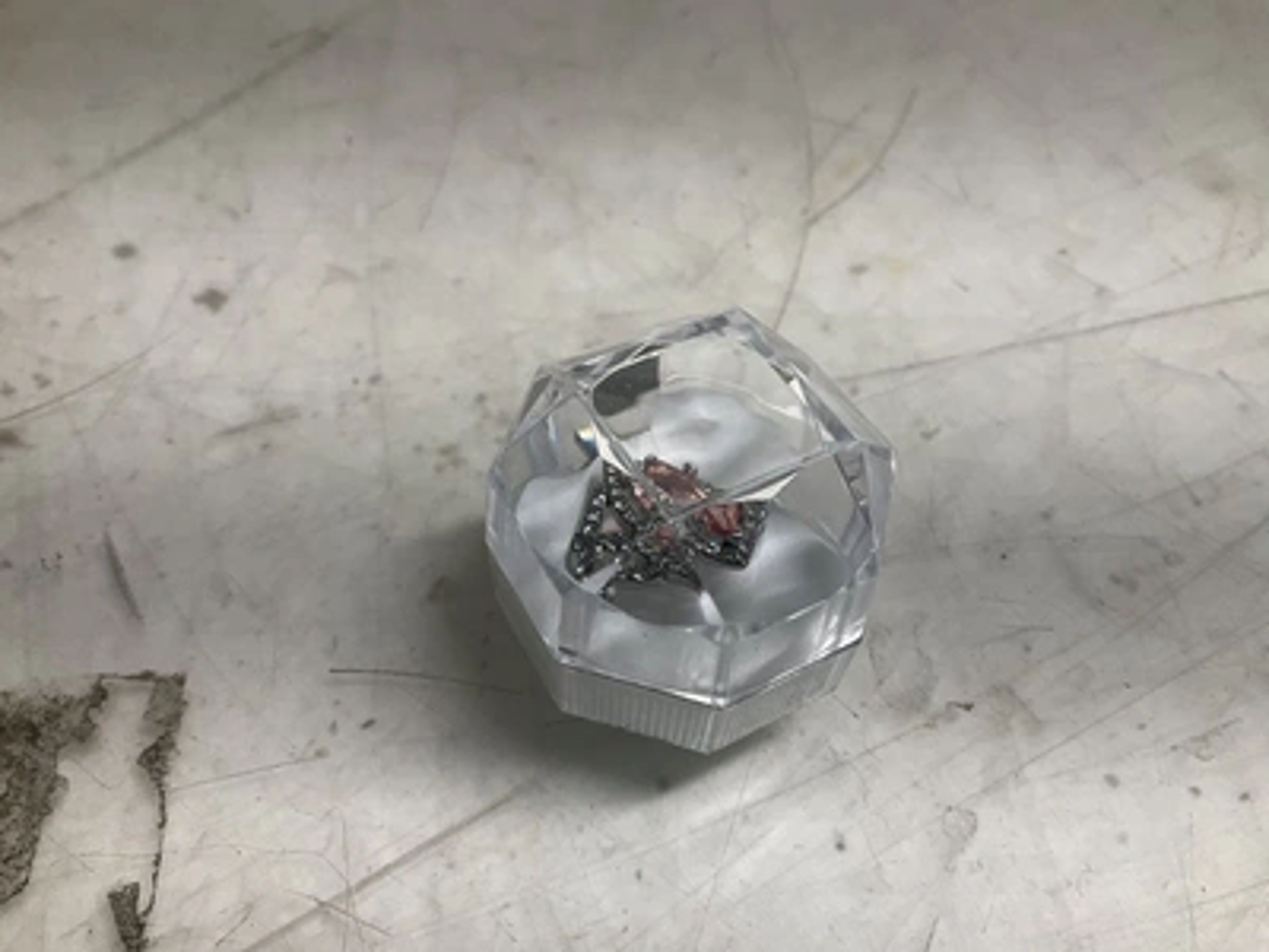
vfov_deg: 48.2
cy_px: 476
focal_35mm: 29
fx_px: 1063
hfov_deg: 61.7
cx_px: 634
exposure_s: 1/120
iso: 40
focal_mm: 3
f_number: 1.8
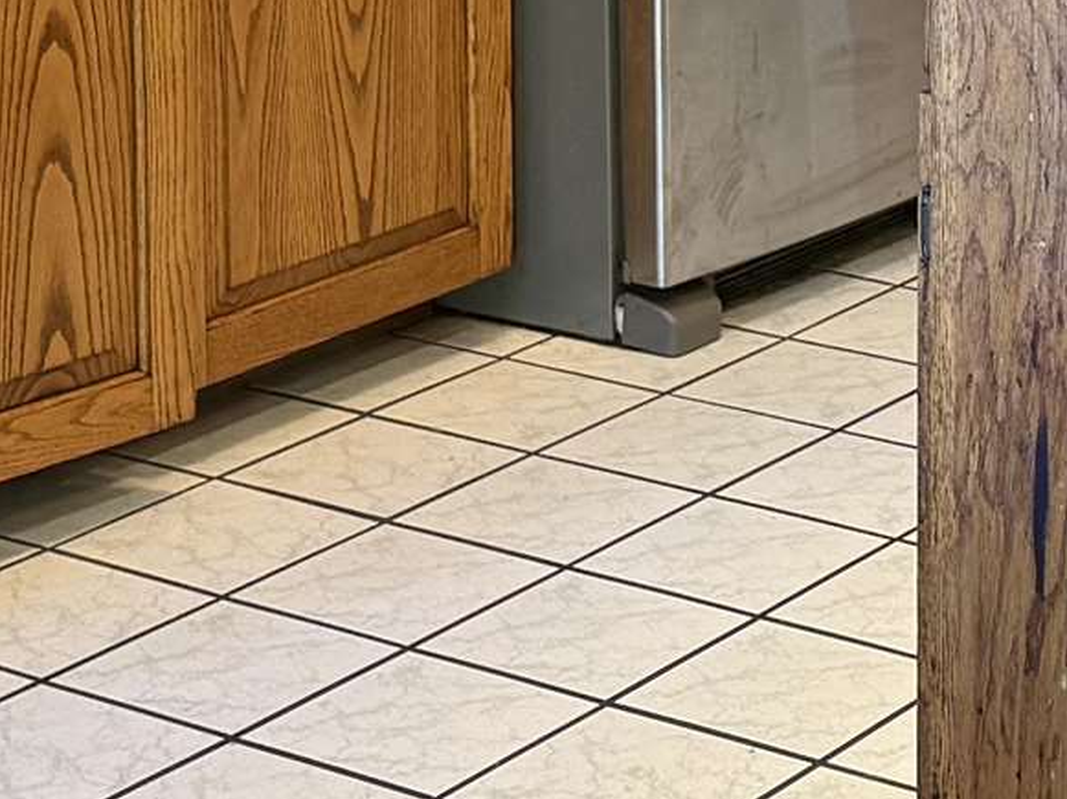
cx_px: 922
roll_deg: +0.0
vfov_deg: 11.3
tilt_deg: -8.2
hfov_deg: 15.4
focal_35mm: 127
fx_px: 3912
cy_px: -332
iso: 250
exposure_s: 1/60
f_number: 1.78
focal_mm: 6.76
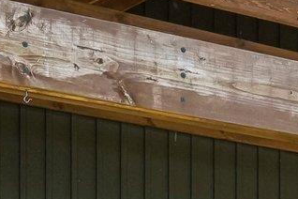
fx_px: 1068
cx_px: 229
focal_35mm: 129
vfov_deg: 8.7
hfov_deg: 15.8
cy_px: 598
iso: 400
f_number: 8
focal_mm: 20
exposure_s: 1/160
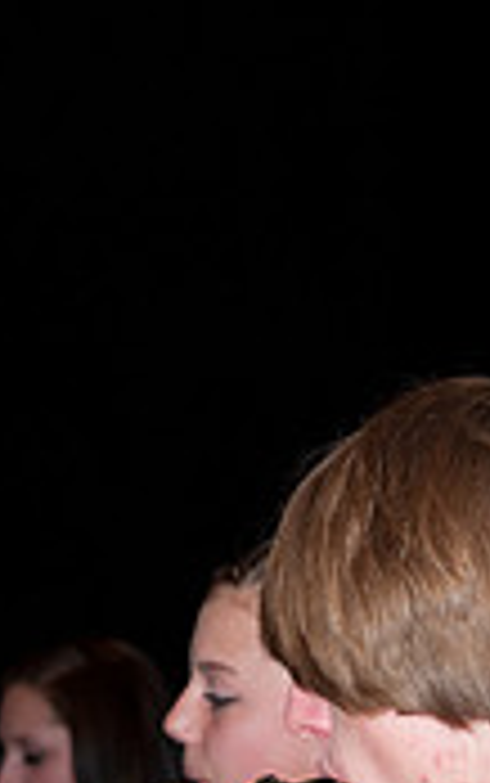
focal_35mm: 174
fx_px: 3712
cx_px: 353
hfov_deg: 7.5
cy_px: 850
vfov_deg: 11.9
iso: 560
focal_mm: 66
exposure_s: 1/180
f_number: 5.6
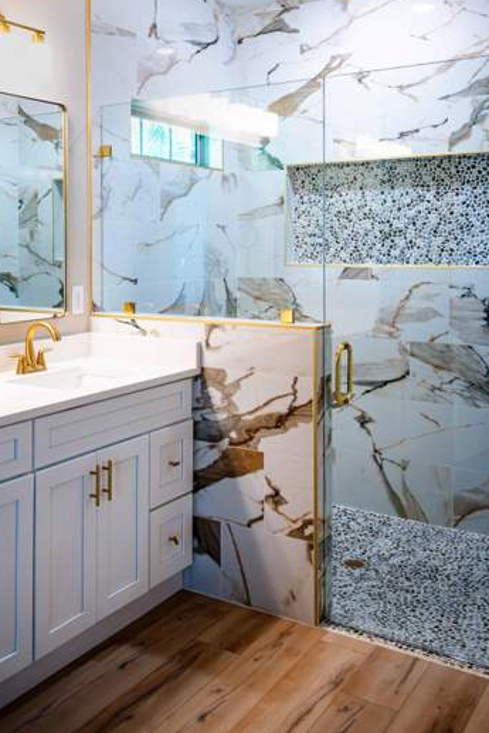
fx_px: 794
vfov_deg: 48.7
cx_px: 162
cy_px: 241
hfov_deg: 33.9
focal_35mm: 39
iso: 2000
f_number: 7.1
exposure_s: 1/200
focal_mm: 28
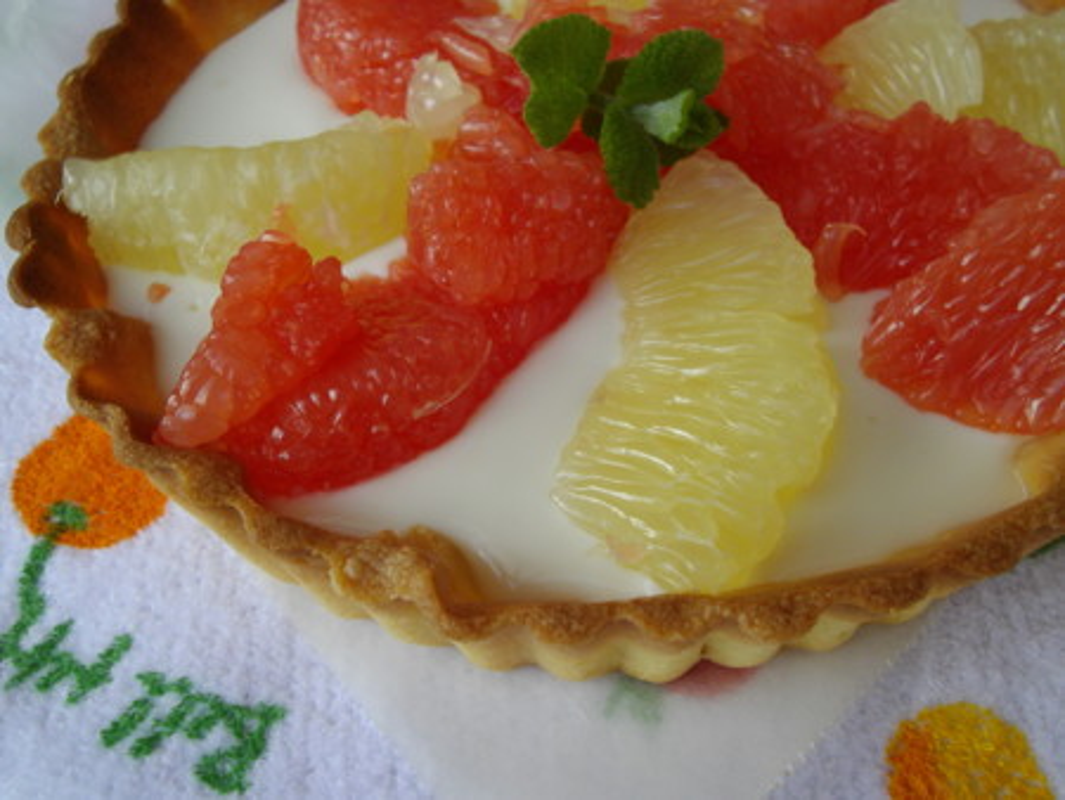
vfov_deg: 44.2
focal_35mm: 32
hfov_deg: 56.8
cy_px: 400
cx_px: 532
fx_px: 985
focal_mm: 5.8
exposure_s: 1/160
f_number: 3.5
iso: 100
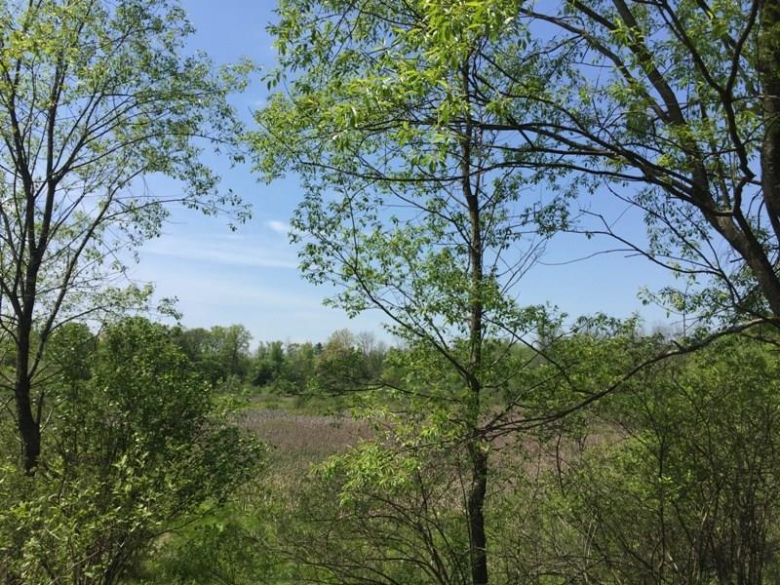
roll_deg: -1.1
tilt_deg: +8.1
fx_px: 653
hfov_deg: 61.7
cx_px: 390
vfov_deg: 48.2
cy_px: 292
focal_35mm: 29
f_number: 2.2
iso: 32
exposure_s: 1/2198
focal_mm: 4.15
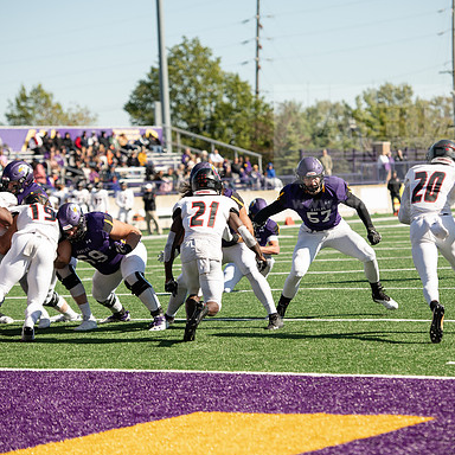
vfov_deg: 11.3
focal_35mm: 154
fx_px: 2290
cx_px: 238
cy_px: 228
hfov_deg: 11.3
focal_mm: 120
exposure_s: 1/1600
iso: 200
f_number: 3.5
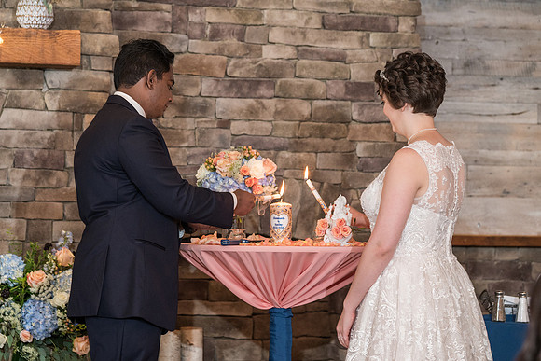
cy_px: 157
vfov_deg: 10.5
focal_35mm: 131
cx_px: 250
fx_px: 1973
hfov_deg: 15.6
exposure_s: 1/100
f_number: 4
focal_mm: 113
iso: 2000
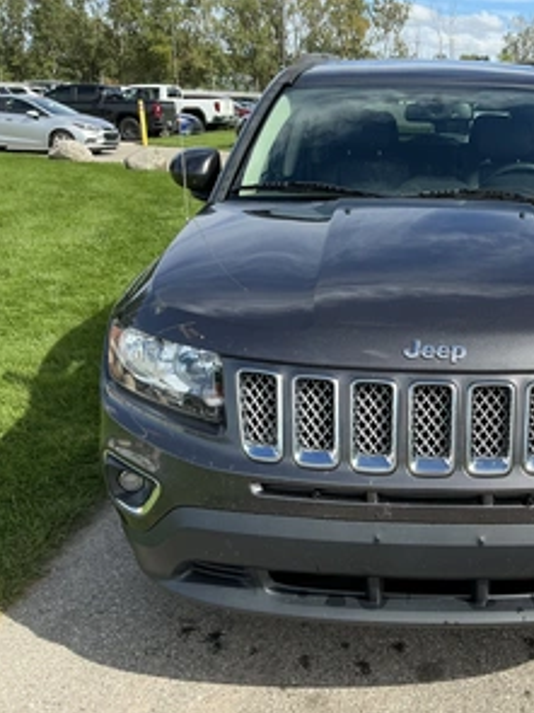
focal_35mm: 38
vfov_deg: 49.0
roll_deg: -3.3
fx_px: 782
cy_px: 360
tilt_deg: -17.8
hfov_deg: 36.3
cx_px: 437
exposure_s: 1/997
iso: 25
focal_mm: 3
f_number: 1.8
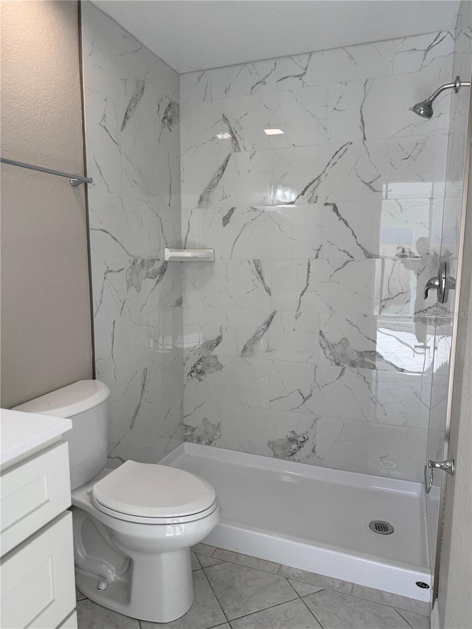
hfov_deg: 56.8
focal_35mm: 24
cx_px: 236
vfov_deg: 71.6
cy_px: 314
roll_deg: +0.3
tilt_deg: -7.0
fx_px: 436
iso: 80
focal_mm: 6.76
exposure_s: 1/364
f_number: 1.78
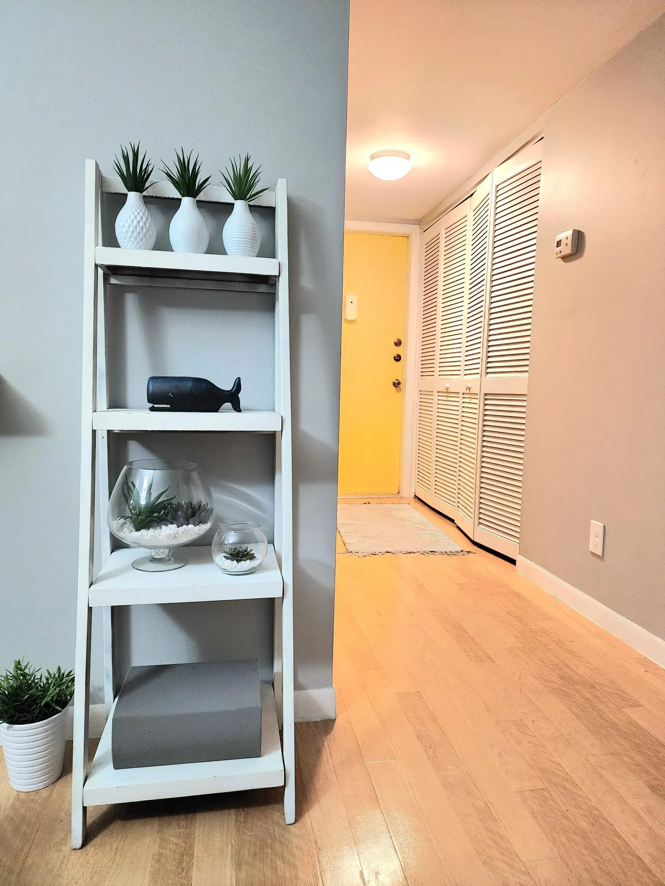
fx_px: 589
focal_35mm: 23
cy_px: 443
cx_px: 332
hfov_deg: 58.9
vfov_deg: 73.9
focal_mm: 6.4
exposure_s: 1/120
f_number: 1.8
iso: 500
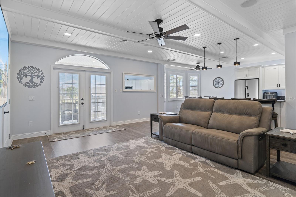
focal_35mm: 18
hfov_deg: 90.0
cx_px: 148
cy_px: 98
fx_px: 148
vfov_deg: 67.4
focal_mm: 18
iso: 320
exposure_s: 1/1.25
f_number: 8
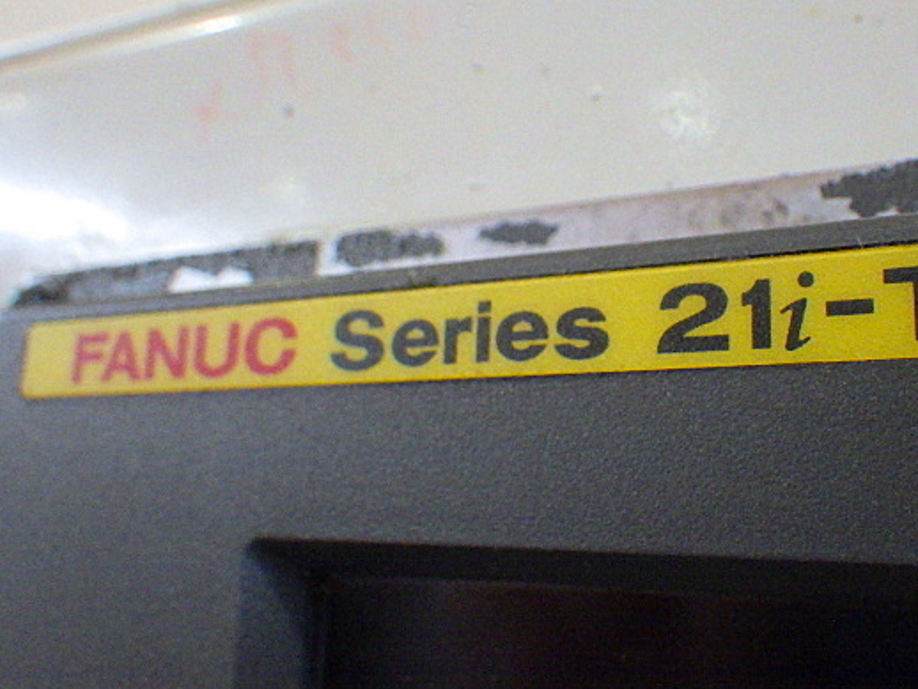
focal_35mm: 42
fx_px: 1114
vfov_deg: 34.2
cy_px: 267
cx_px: 565
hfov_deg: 44.5
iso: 800
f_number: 3.8
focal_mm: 6.1
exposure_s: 1/50
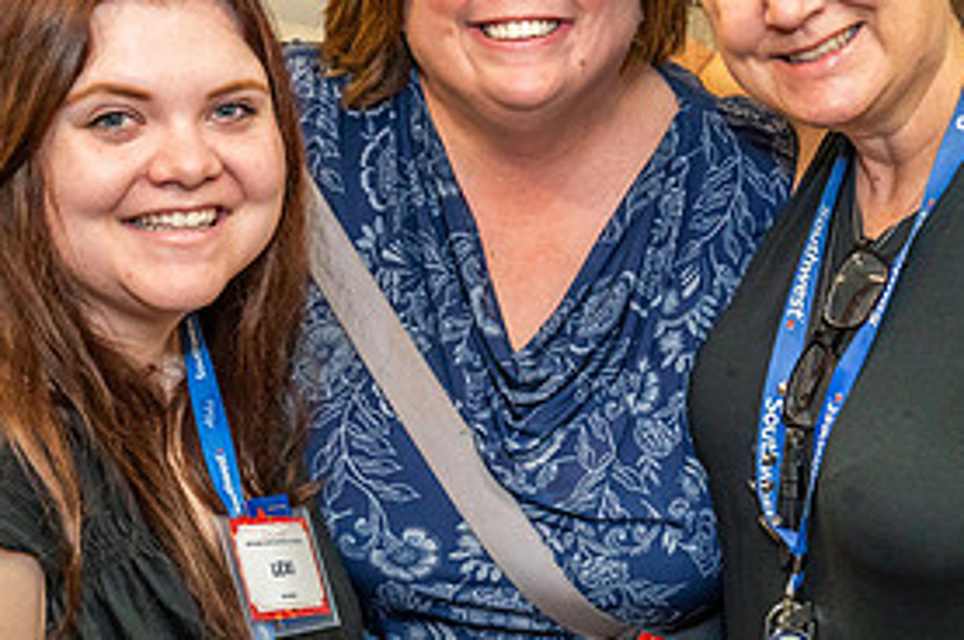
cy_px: 270
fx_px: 2300
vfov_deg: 15.8
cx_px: 515
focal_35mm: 86
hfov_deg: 23.7
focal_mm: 41
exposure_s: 1/125
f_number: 4.5
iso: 2500
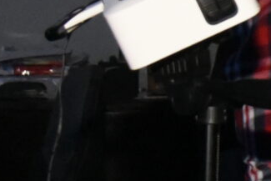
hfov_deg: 6.6
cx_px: 602
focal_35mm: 299
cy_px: -31
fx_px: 2252
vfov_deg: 4.6
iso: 8000
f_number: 5.6
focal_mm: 38
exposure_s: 1/100
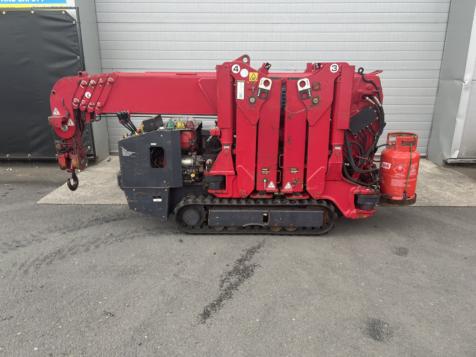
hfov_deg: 67.3
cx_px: 238
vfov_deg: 53.1
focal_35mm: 26
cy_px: 178
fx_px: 358
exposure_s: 1/482
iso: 50
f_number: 1.5
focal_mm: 5.7
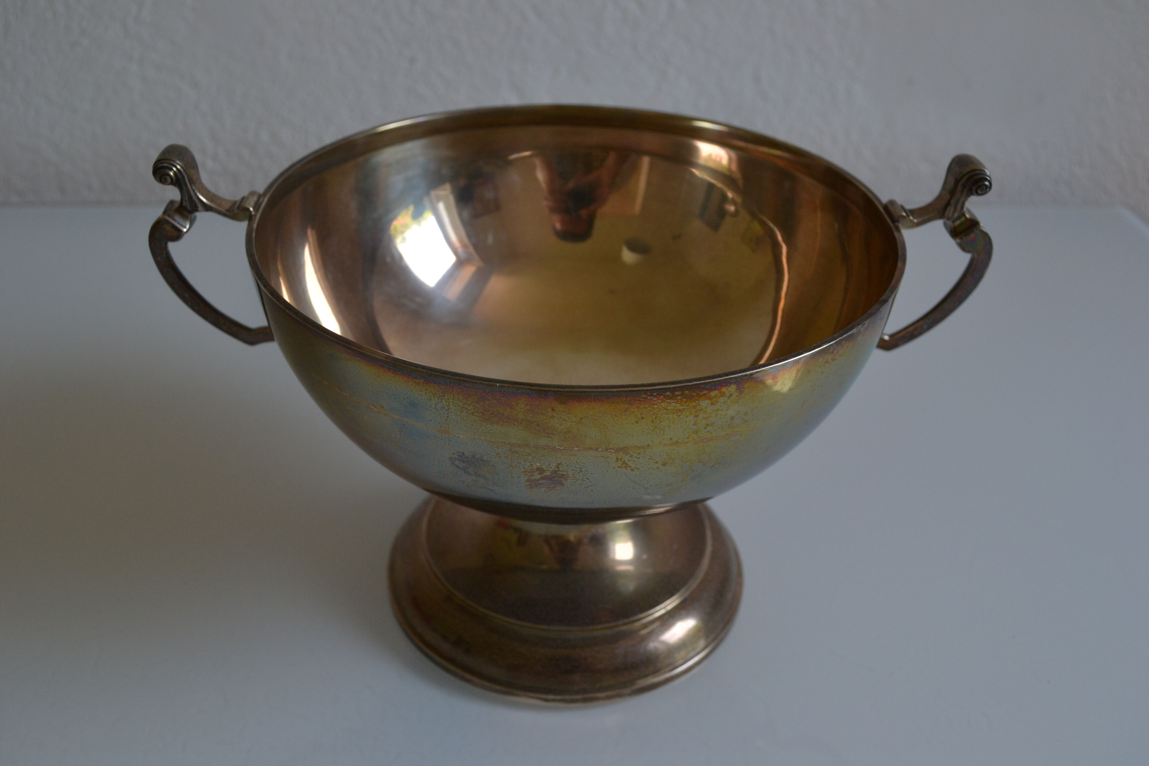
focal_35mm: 36
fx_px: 1149
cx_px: 574
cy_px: 383
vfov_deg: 36.9
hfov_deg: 53.1
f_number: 5.6
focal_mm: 24
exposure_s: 1/125
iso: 360
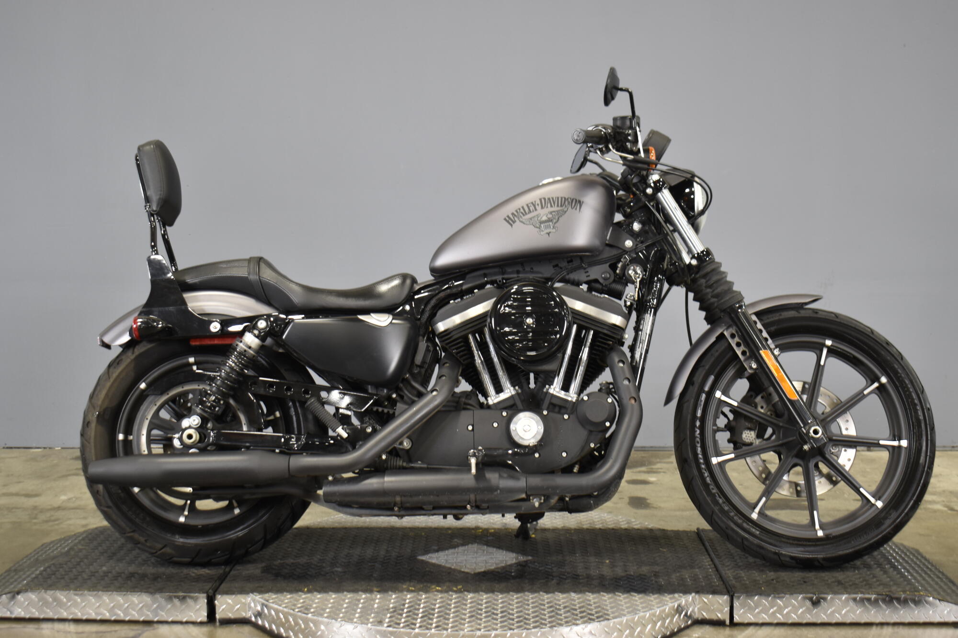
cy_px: 319
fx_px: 1357
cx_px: 479
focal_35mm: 51
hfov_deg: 38.9
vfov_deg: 26.5
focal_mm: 34
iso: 400
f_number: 4.5
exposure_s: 1/13
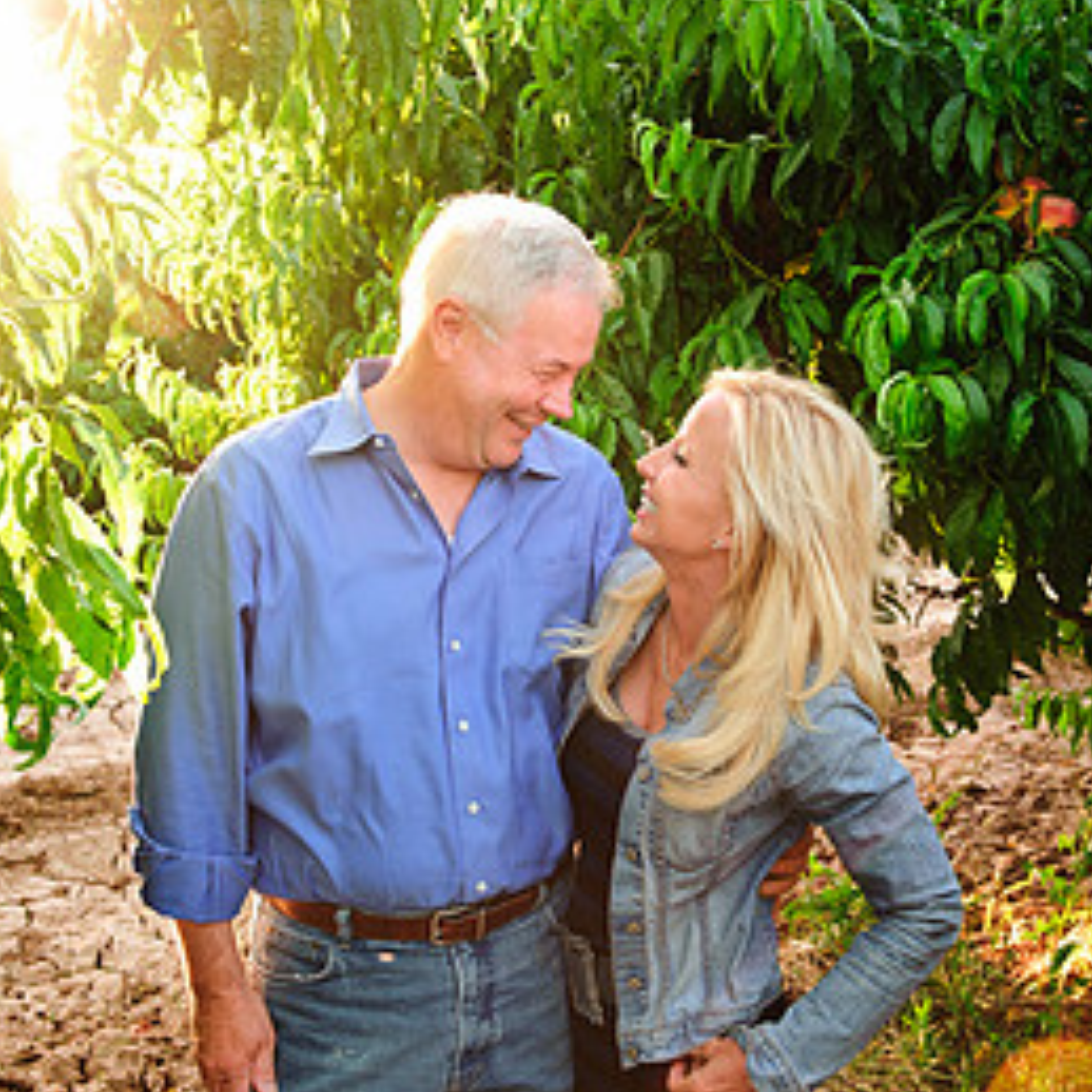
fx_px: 1999
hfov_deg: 30.6
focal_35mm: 56
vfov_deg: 30.5
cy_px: 628
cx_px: 525
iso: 400
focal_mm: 38
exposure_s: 1/80
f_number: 6.3
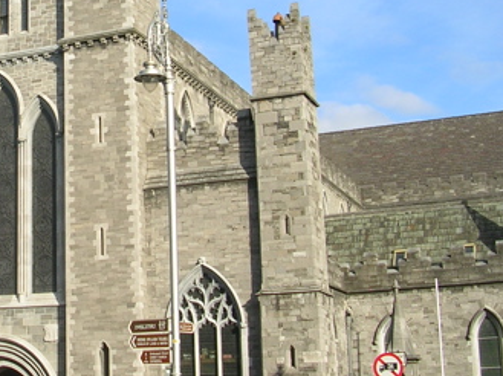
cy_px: 76
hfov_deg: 25.3
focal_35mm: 74
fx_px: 1074
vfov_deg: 19.7
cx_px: 26
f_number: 5.6
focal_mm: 5.8
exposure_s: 1/185
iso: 50
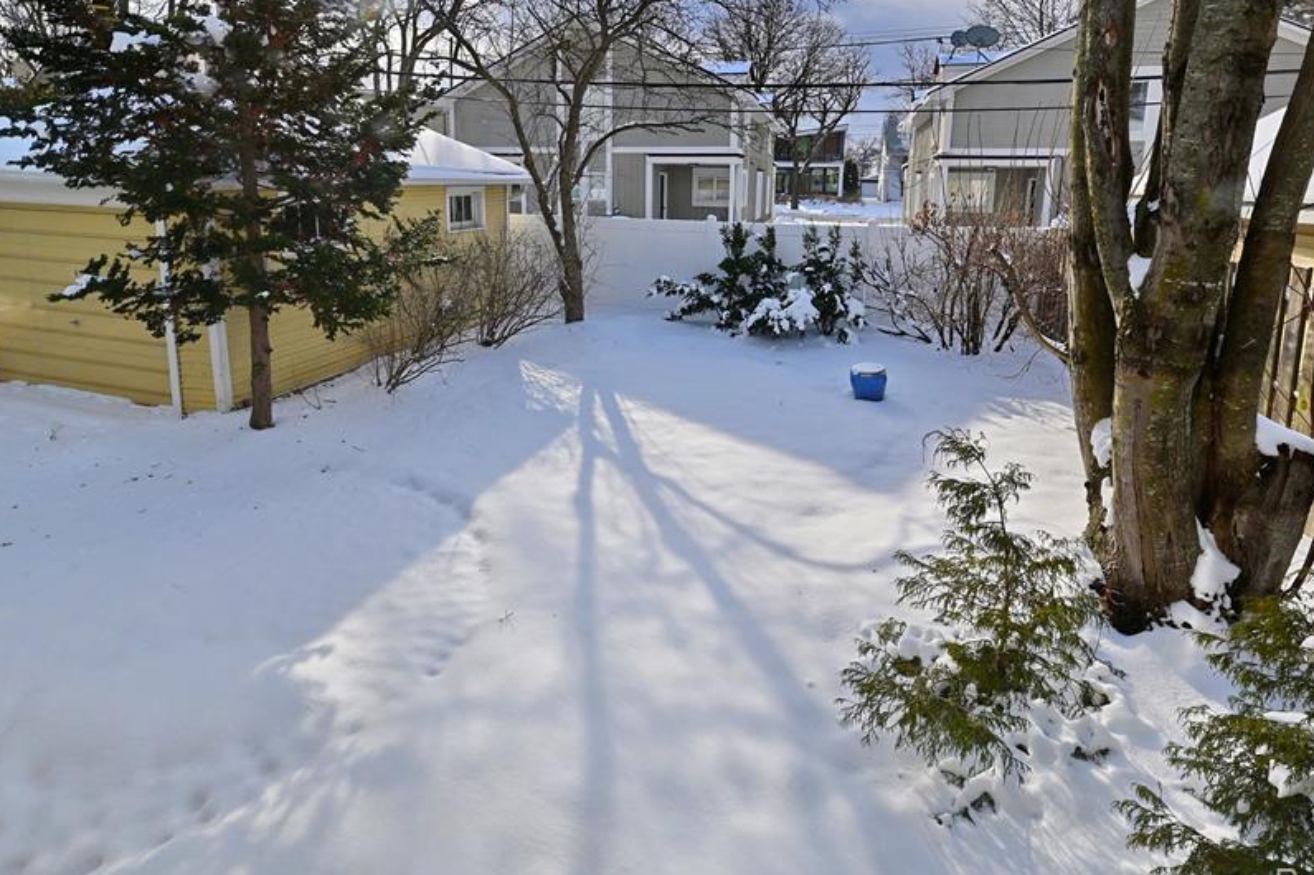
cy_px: 345
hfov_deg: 89.8
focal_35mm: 18
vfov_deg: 66.6
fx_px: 657
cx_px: 598
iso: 320
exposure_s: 1/640
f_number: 10
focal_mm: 14
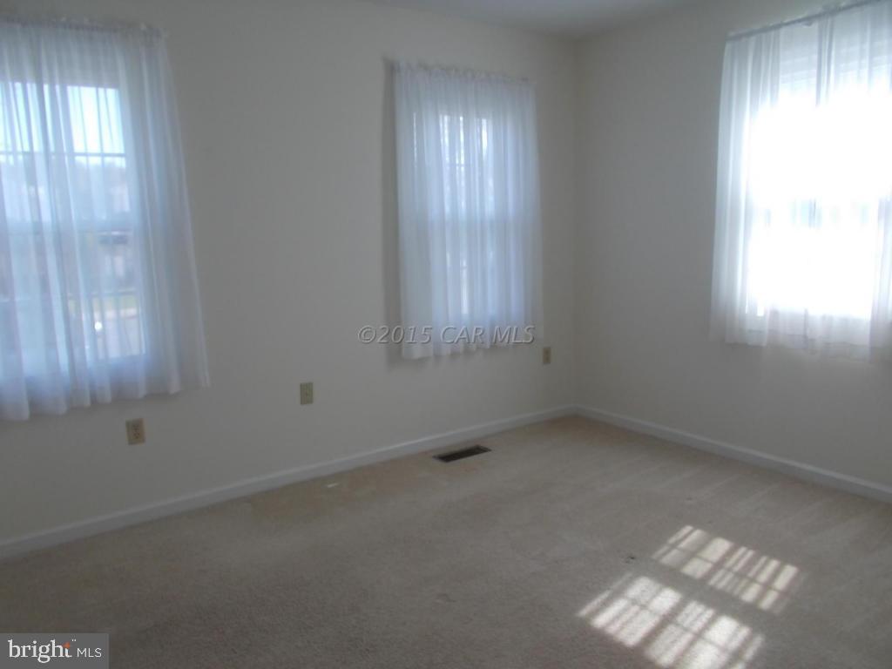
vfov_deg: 53.1
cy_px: 334
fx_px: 670
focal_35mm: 26
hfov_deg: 67.3
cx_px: 446
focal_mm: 4.6
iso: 80
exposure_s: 1/80
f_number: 3.2
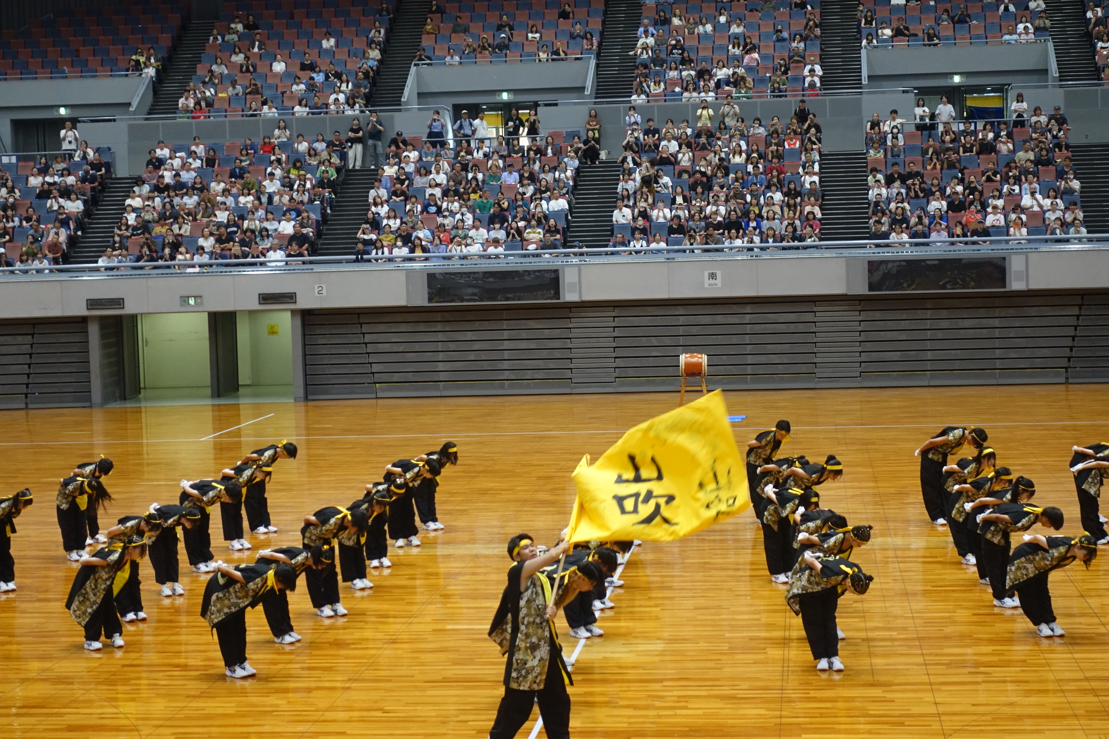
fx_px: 2156
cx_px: 554
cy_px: 370
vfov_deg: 19.5
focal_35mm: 70
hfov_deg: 28.8
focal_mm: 25.7
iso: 800
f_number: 2.8
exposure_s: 1/50
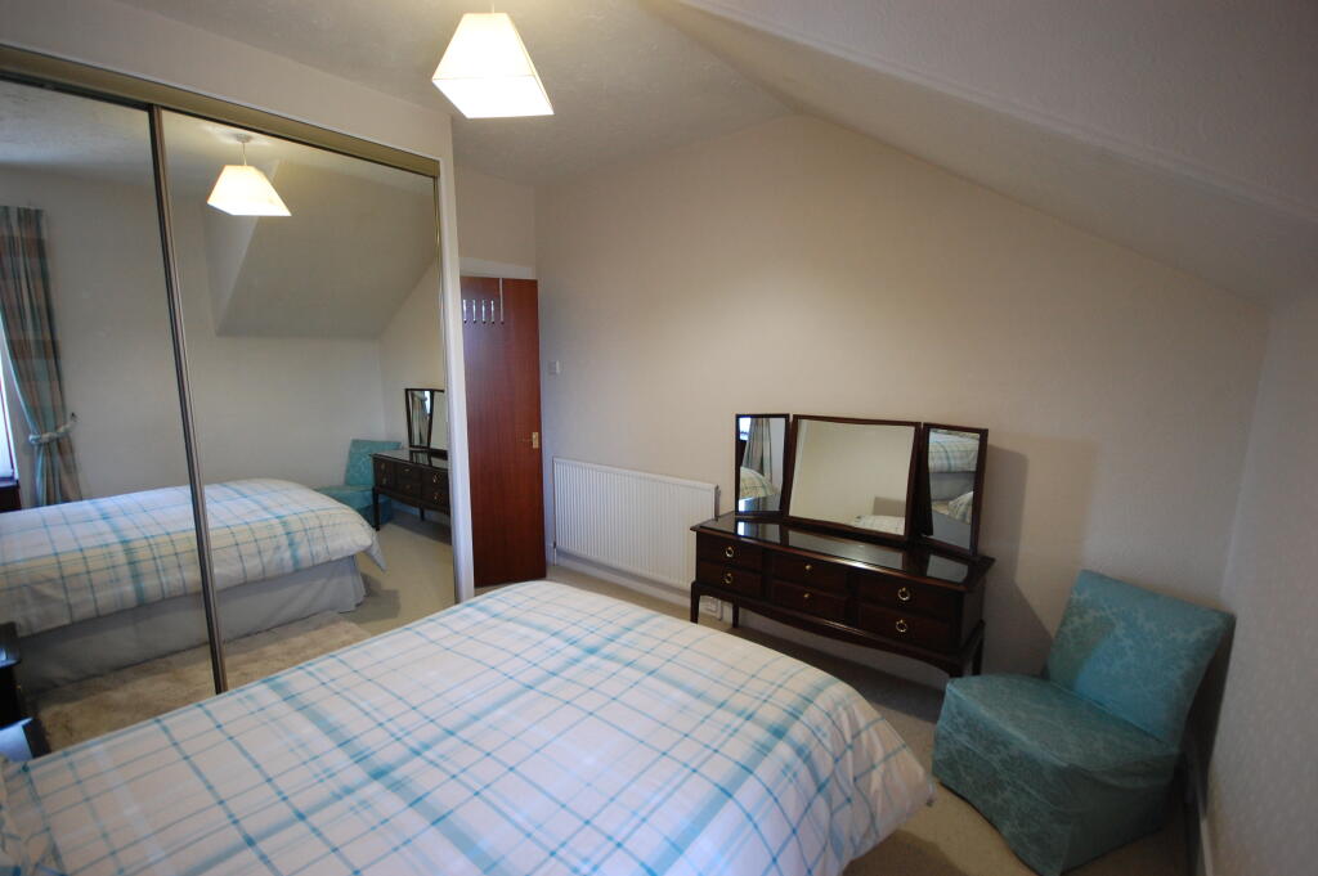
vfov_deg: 77.2
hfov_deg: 100.4
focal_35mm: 15
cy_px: 438
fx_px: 549
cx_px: 659
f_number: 4
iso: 800
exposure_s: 1/30
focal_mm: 10
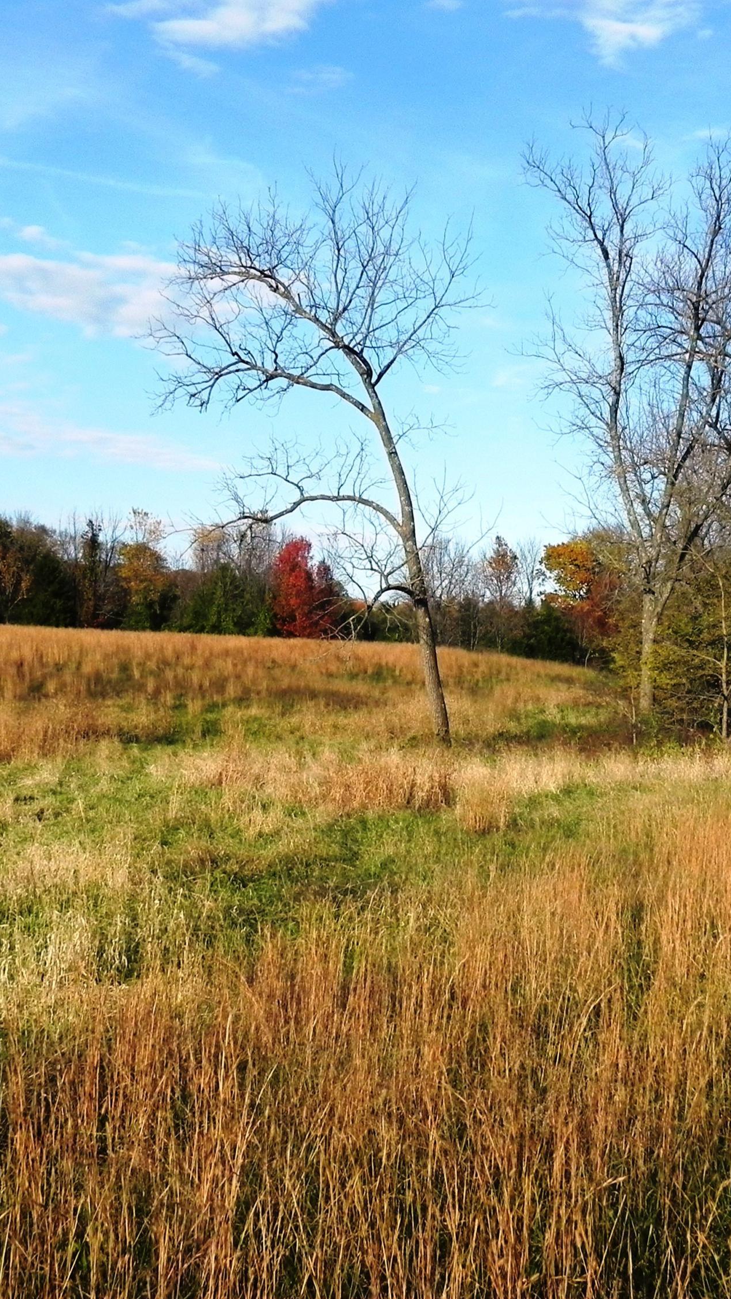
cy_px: 650
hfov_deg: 24.9
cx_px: 431
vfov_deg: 42.9
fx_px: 1654
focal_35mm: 48
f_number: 6.3
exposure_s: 1/321
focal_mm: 5.9
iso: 160
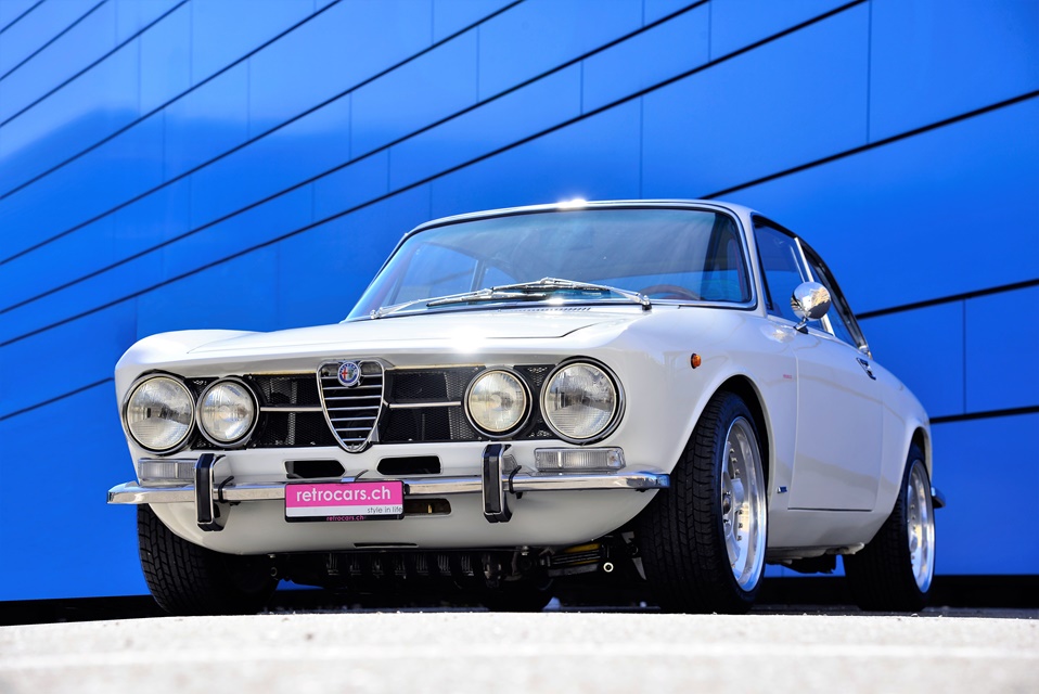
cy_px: 347
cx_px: 520
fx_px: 2657
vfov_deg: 14.9
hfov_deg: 22.1
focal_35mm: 92
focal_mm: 92
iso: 160
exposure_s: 1/200
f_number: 8
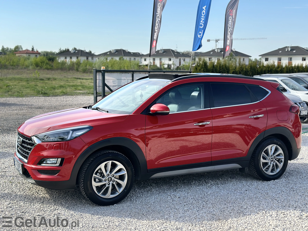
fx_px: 427
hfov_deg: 39.7
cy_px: 116
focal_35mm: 48
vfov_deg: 30.3
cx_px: 154
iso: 80
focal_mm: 6.86
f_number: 1.78
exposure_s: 1/2469
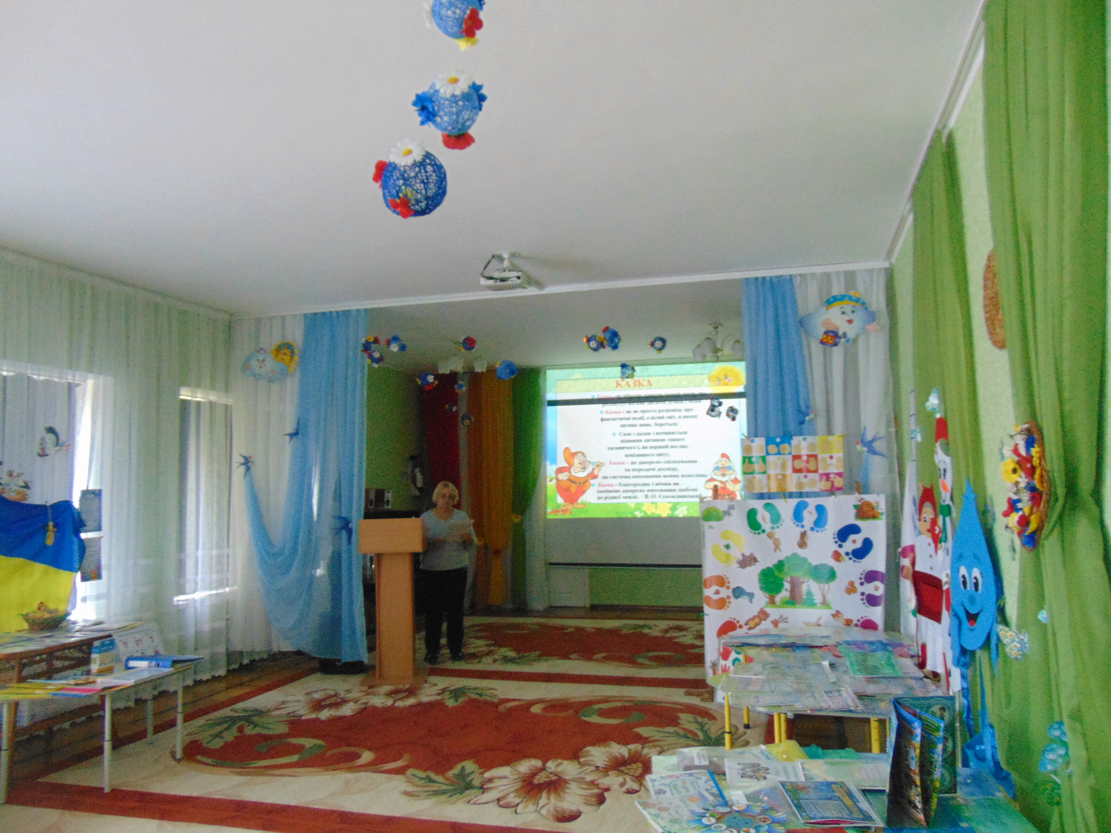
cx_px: 556
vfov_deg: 54.9
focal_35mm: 25
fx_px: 802
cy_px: 416
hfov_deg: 69.4
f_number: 3
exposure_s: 1/30
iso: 400
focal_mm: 4.5
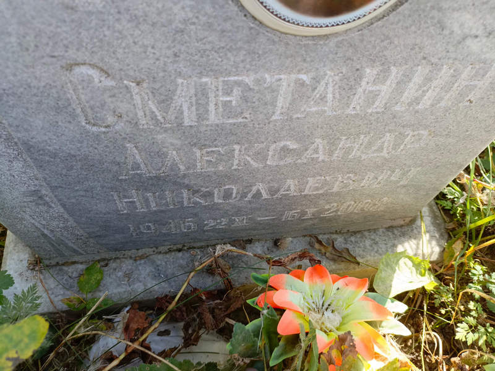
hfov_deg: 69.4
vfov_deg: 54.9
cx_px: 248
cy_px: 186
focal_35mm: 25
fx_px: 357
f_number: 1.69
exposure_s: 1/103
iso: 112
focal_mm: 4.76
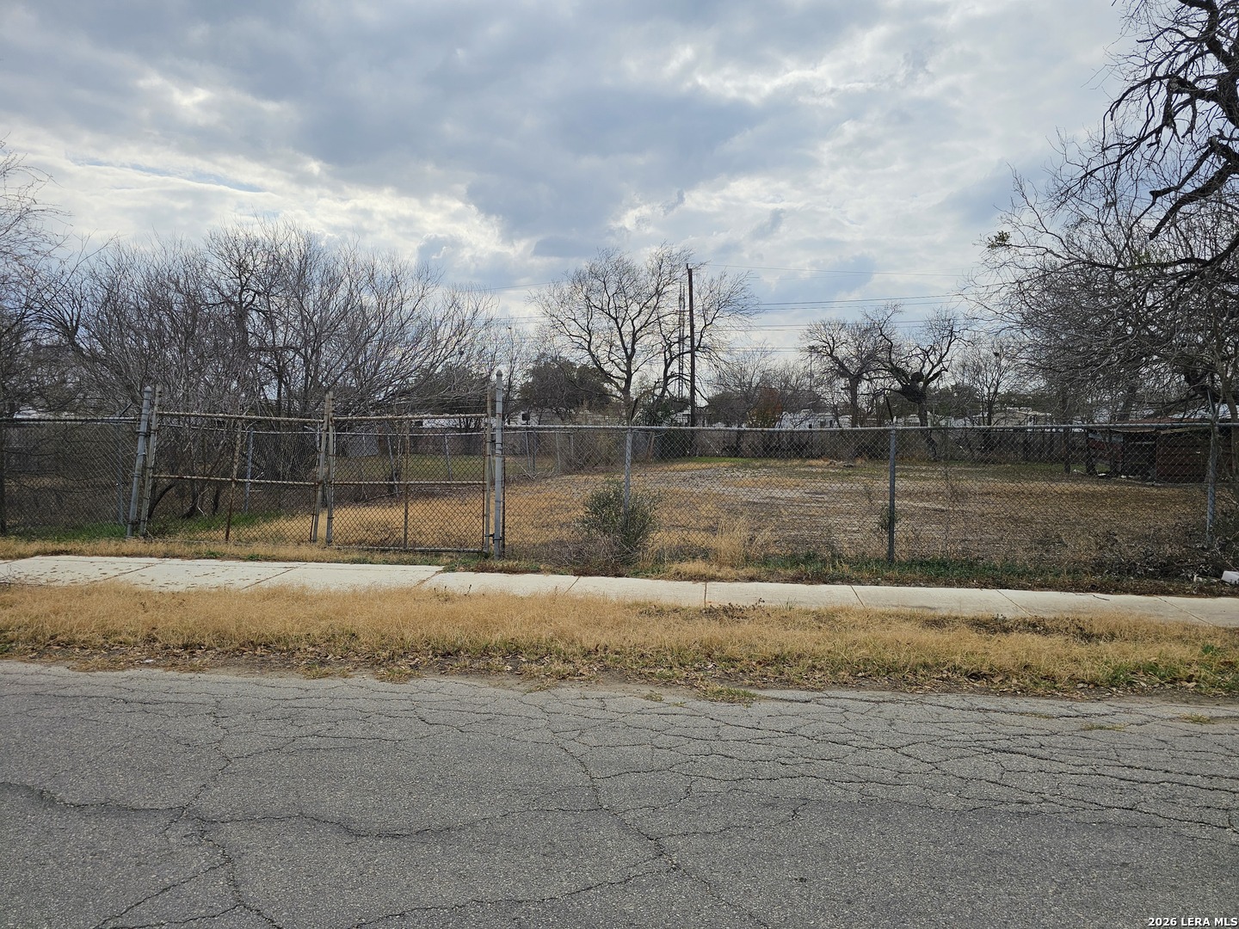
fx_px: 823
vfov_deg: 58.9
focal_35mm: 23
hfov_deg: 73.9
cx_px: 620
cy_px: 464
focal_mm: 6.3
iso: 16
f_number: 1.7
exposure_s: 1/1484
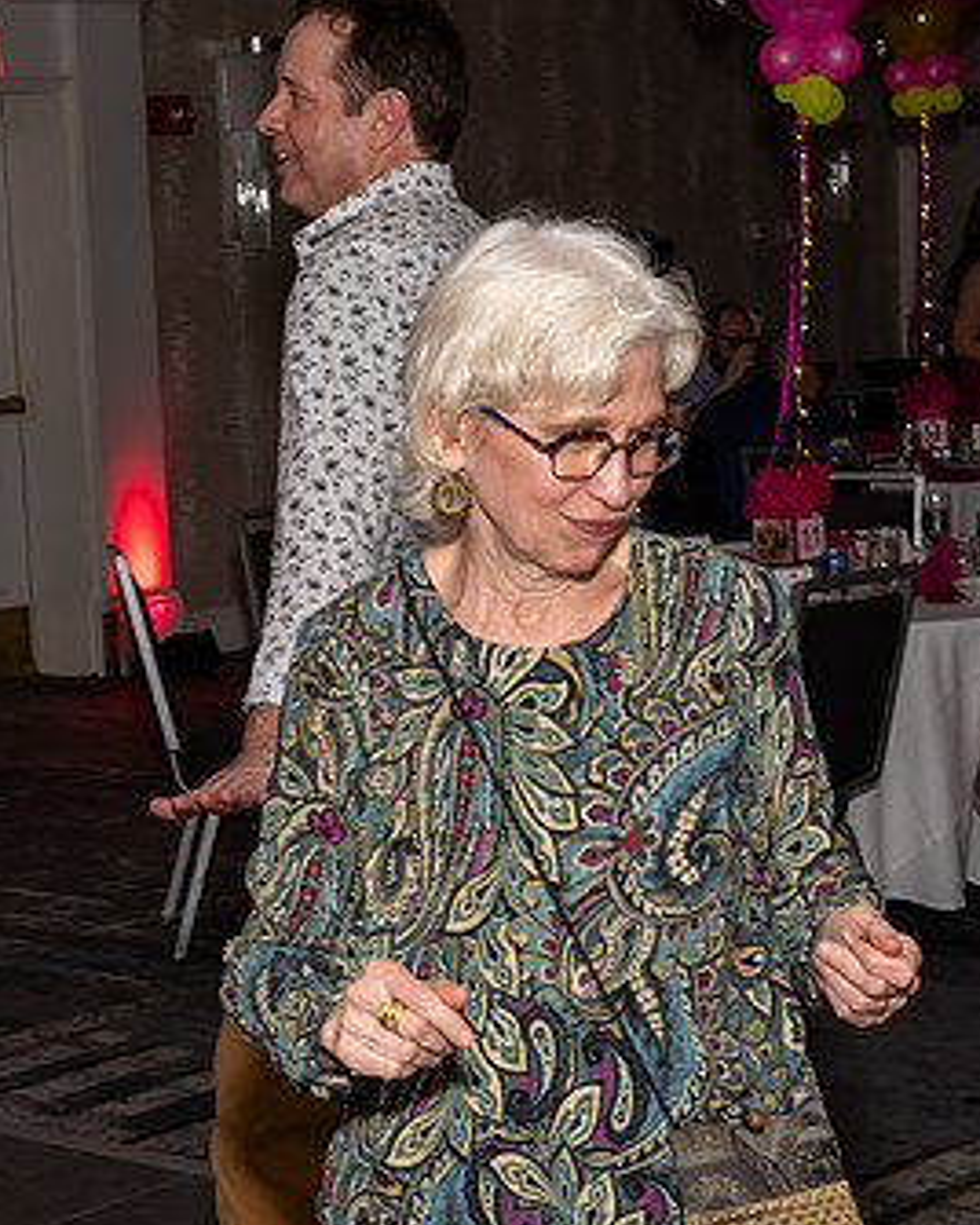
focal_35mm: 87
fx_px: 3154
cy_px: 702
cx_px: 452
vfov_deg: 22.0
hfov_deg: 17.7
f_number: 7.1
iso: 640
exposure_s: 1/250
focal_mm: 31
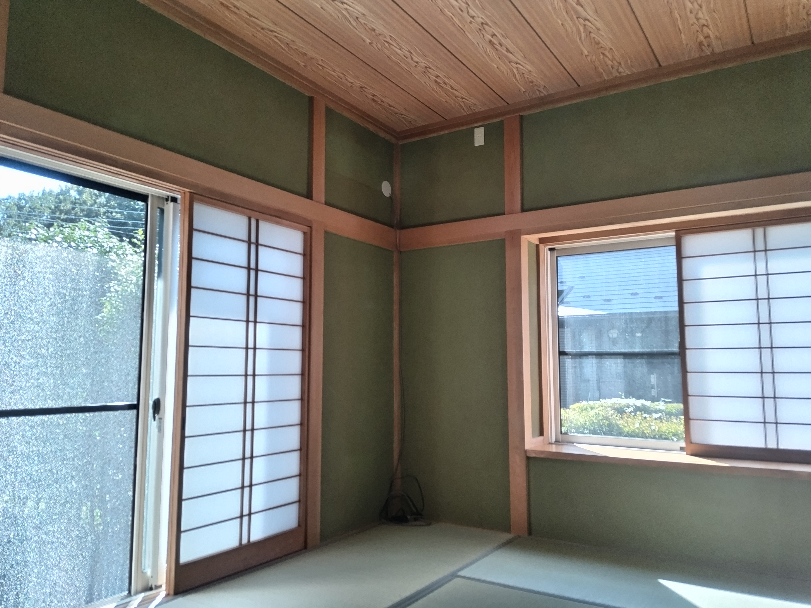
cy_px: 304
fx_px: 633
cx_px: 402
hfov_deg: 65.3
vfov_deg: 51.4
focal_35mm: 27
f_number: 1.79
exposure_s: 1/60
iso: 232
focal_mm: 4.8
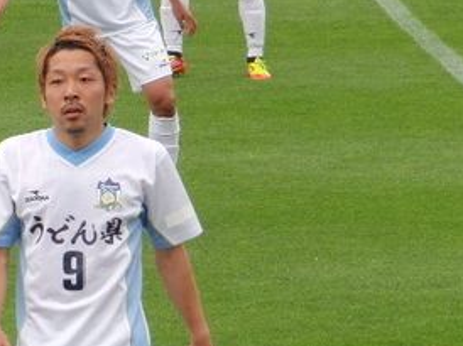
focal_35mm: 511
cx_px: 47
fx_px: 6829
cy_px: 284
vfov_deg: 2.9
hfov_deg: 3.9
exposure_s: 1/200
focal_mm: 30.1
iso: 100
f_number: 4.8
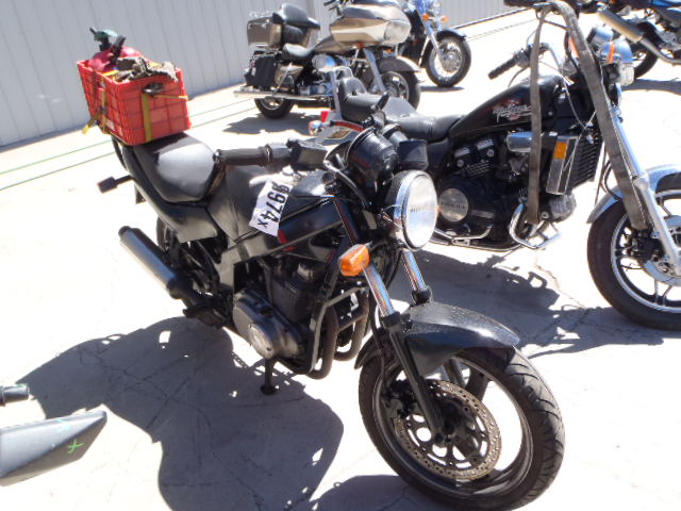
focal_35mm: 28
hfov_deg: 63.4
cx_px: 340
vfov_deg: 49.7
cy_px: 256
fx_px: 551
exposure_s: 1/200
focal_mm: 5
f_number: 4.5
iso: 80
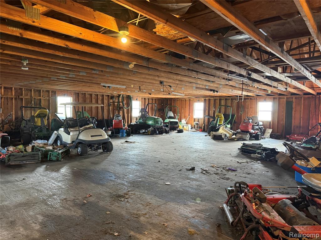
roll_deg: -1.4
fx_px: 223
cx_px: 160
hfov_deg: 71.6
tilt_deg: -1.6
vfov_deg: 56.8
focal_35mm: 24
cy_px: 120
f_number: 1.78
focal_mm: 6.76
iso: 800
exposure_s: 1/60
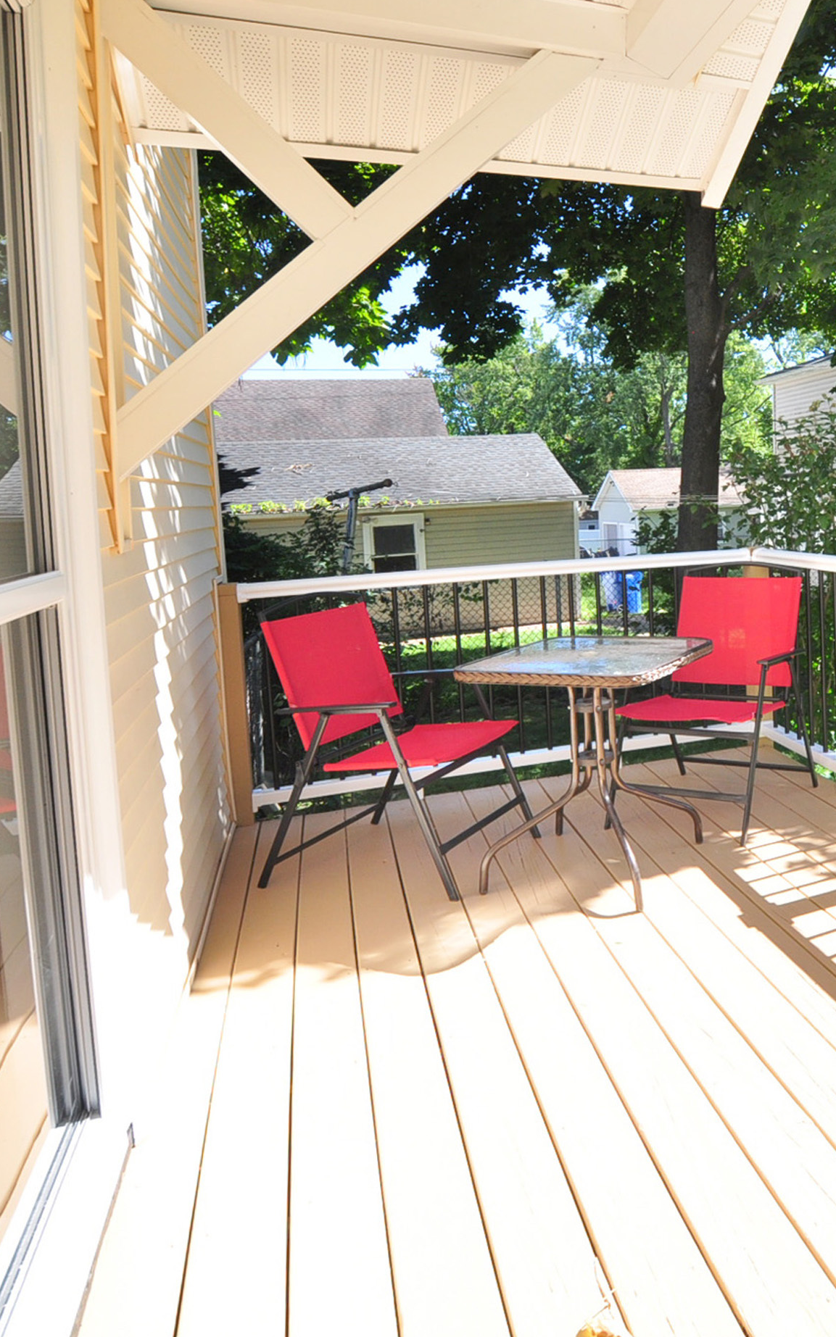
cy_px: 644
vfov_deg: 74.8
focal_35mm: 24
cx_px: 746
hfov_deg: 46.3
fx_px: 875
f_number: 8
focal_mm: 10
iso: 400
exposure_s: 1/250
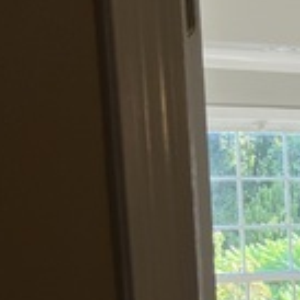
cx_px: 464
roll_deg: +0.7
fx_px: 1098
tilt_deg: -6.6
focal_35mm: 112
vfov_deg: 14.8
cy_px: 397
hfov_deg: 14.4
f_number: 1.6
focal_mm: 5.1
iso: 50
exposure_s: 1/121
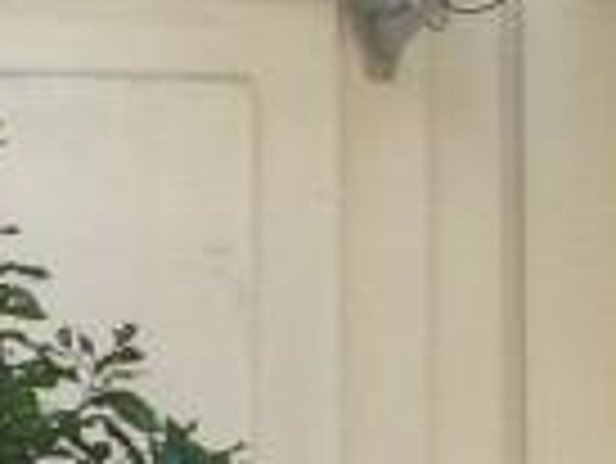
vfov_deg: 4.2
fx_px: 6269
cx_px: -1344
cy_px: 572
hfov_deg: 5.3
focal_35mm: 352
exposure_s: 1/94.9
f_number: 3.1
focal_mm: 10.1
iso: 100
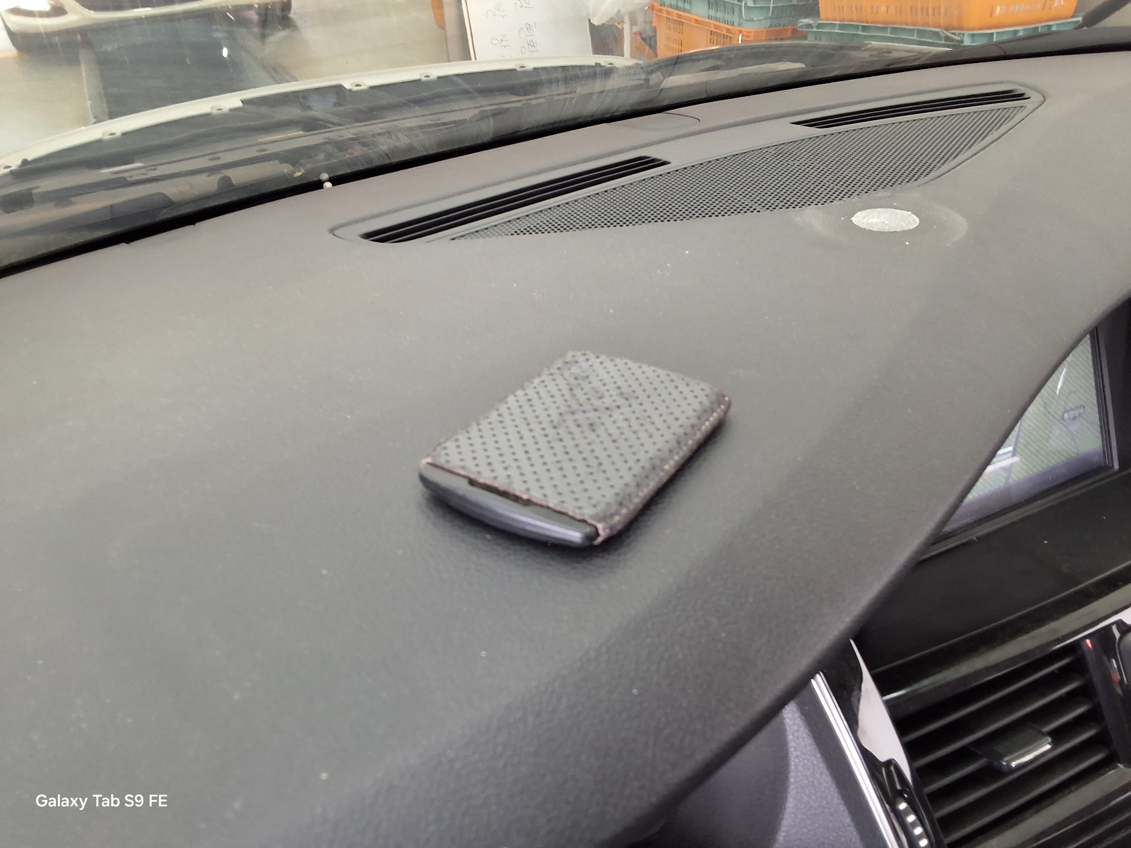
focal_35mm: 28
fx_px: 915
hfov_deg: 63.4
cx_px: 566
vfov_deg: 49.7
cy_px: 424
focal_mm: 2.91
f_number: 1.9
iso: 160
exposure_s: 1/40
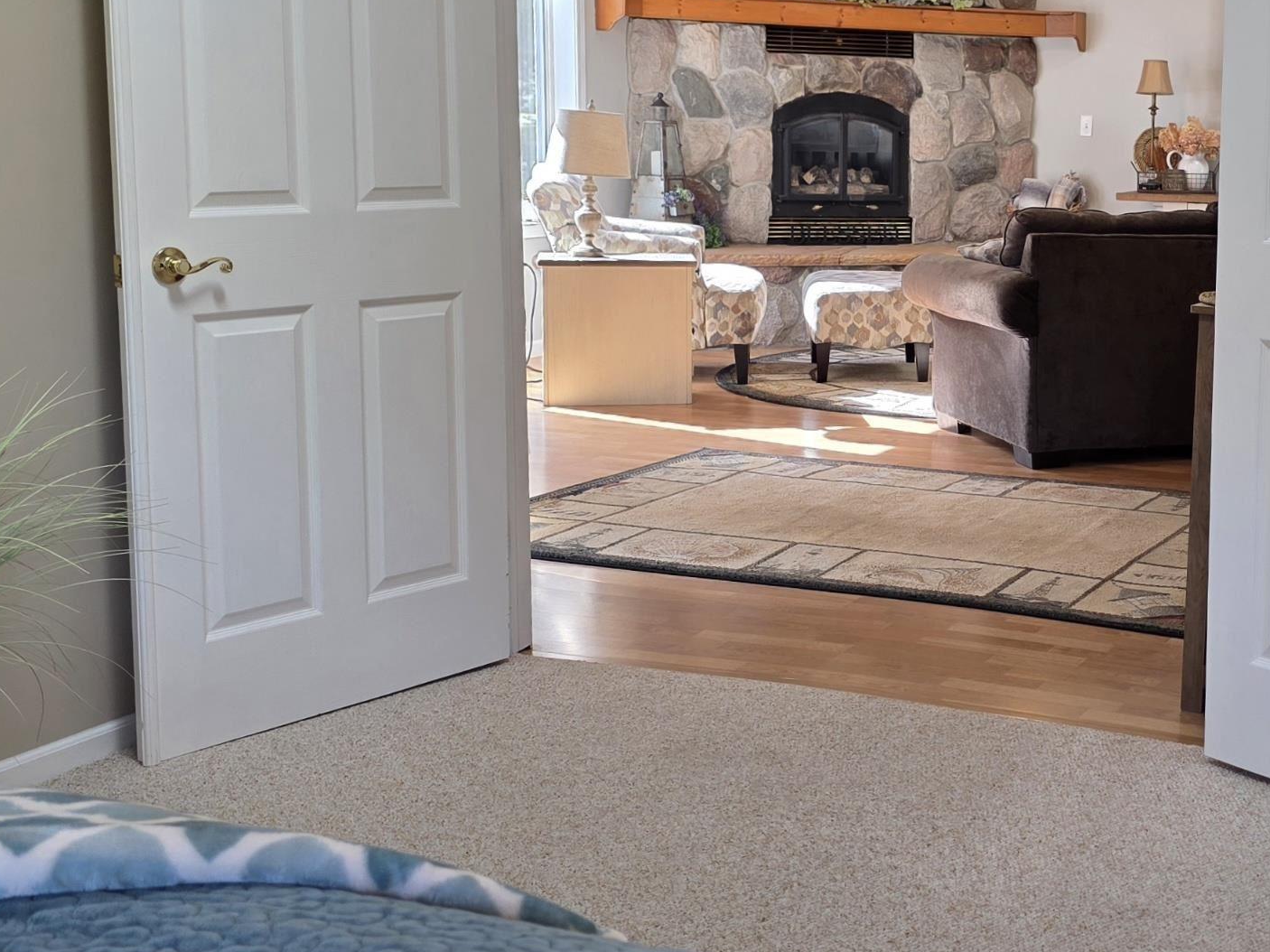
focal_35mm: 50
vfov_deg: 29.0
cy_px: 347
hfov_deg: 36.4
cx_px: 1083
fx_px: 1834
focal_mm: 6.3
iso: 80
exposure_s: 1/120
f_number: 1.7
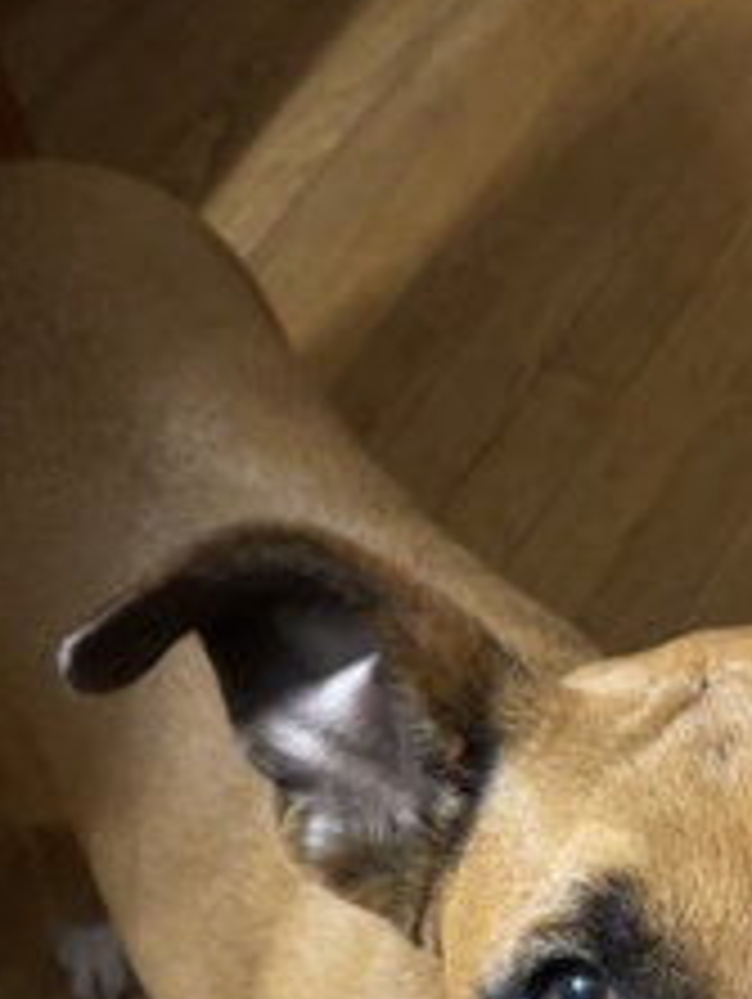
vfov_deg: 23.9
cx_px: 693
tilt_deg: -58.2
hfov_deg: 18.6
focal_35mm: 78
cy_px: 1001
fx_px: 2255
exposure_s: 1/40
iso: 640
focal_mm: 5.7
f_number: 1.5
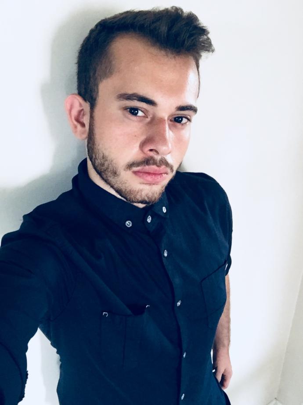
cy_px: 202
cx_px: 152
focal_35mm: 31
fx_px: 362
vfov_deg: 58.4
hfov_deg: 45.4
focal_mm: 2.65
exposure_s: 1/33
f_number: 2.2
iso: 320
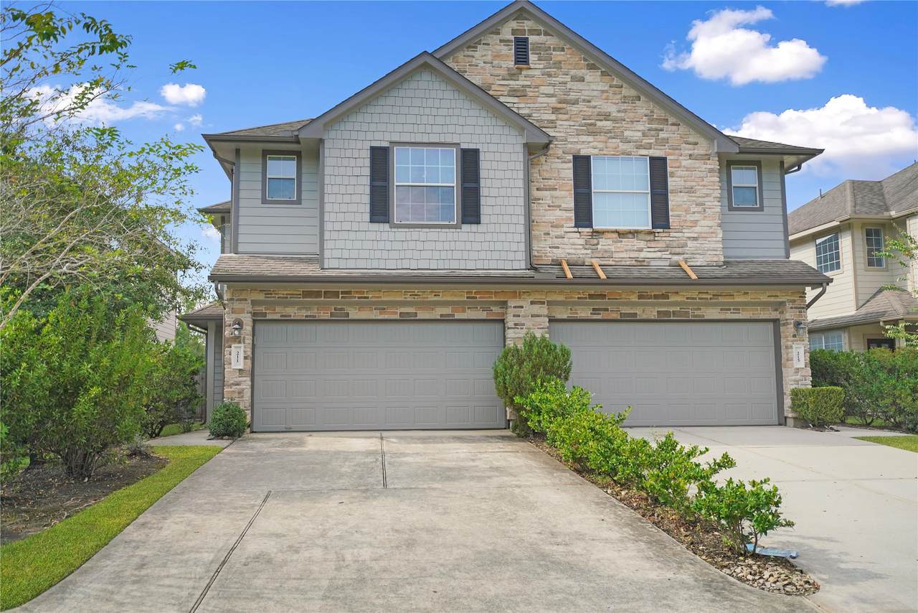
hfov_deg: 58.7
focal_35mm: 32
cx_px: 459
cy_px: 306
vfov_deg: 41.1
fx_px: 816
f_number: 4
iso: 800
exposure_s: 1/6000
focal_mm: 32
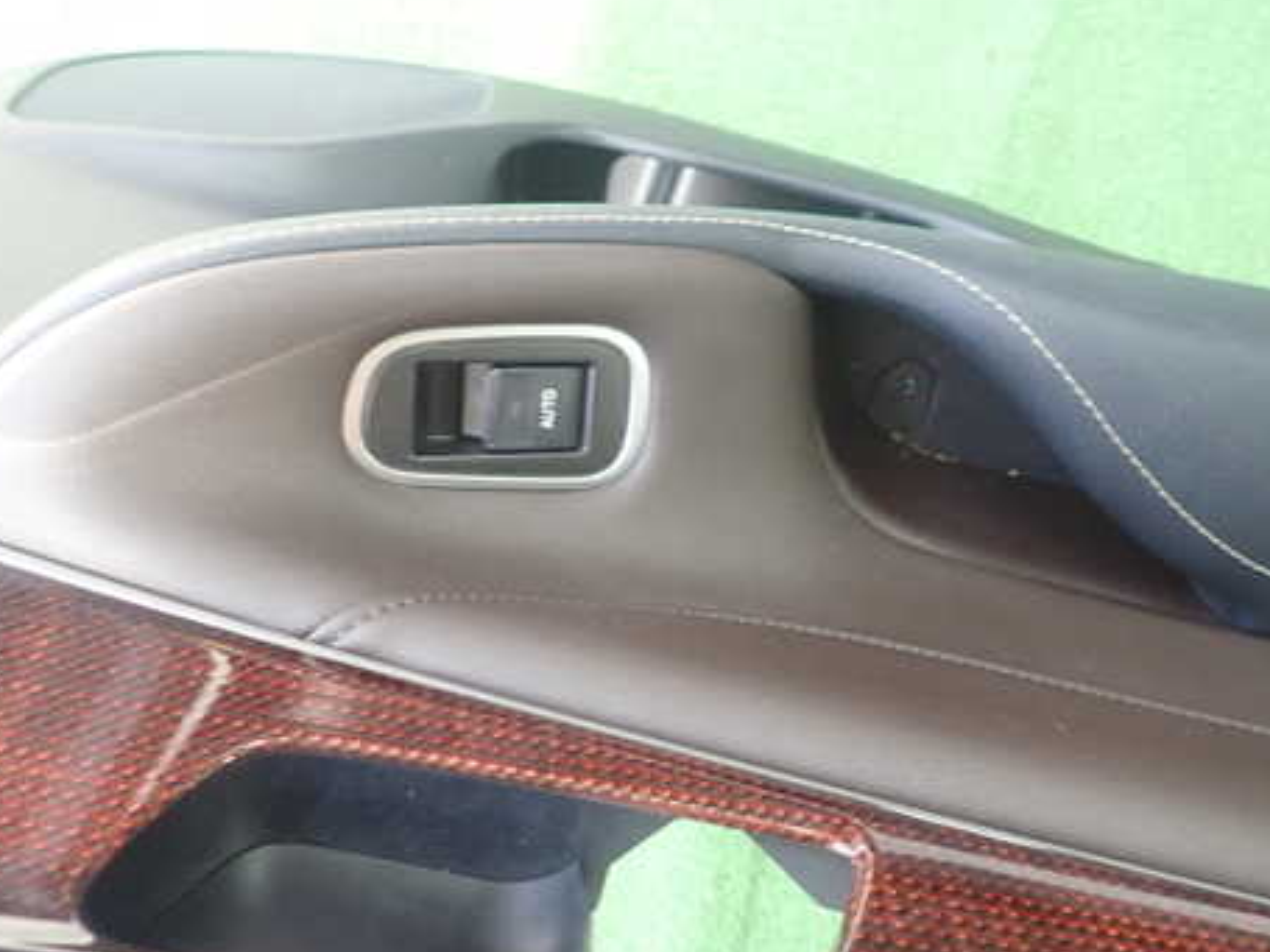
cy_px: 539
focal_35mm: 33
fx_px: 1210
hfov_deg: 55.3
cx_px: 572
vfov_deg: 42.8
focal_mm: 4.5
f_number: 2
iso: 200
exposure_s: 1/30
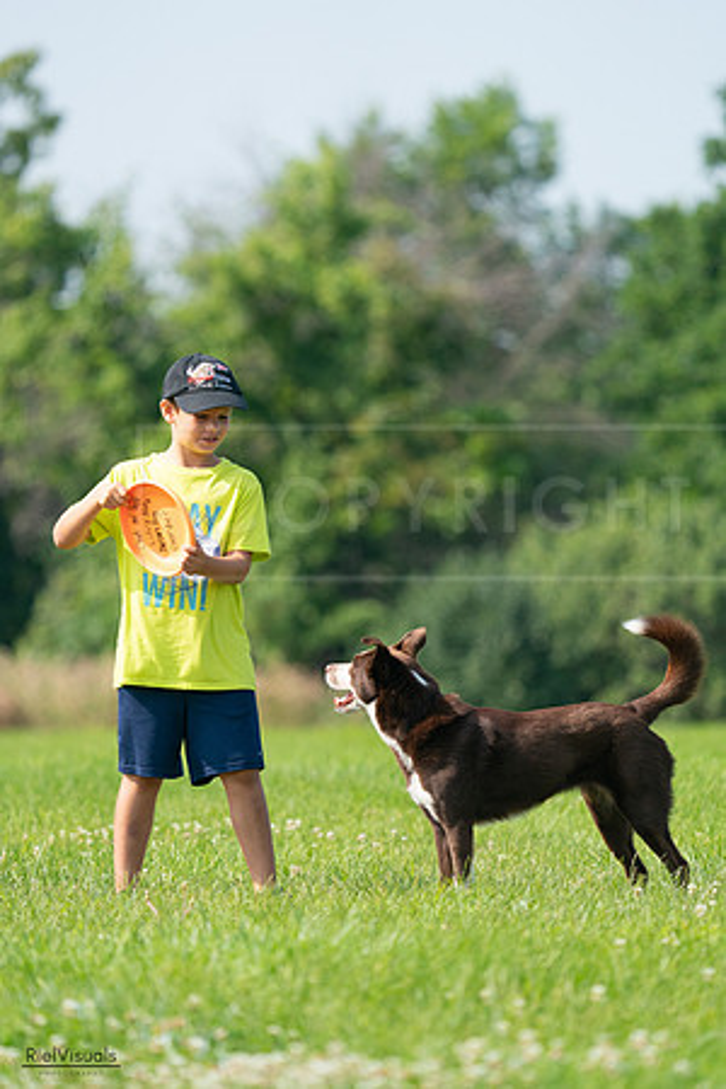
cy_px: 544
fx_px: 11645
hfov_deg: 3.6
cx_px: 363
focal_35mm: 385
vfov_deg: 5.4
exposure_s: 1/4000
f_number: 6.3
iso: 1600
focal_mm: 385
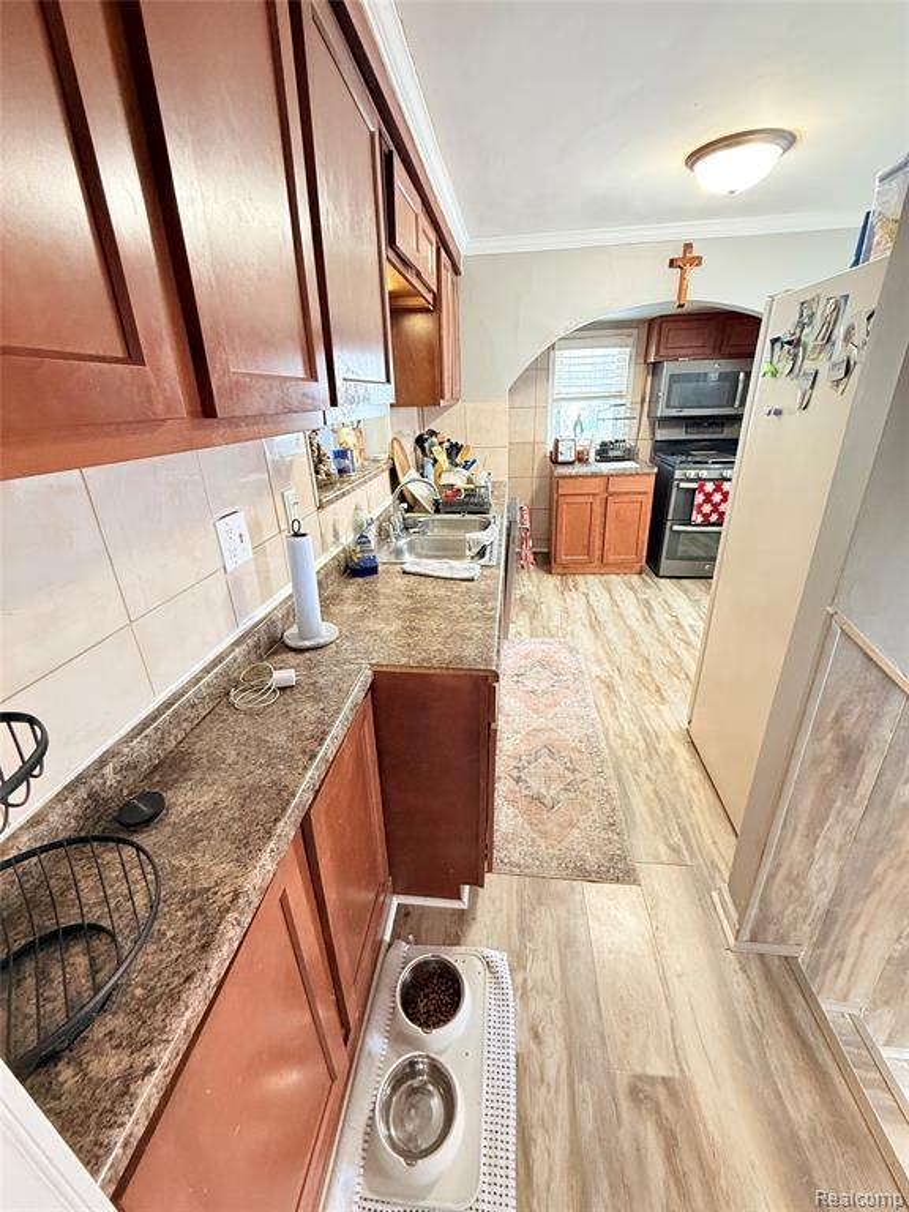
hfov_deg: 85.7
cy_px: 606
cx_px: 454
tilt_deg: -23.5
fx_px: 490
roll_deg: +0.9
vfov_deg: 102.1
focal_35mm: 14
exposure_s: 1/60
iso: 320
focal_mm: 2.22
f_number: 2.2
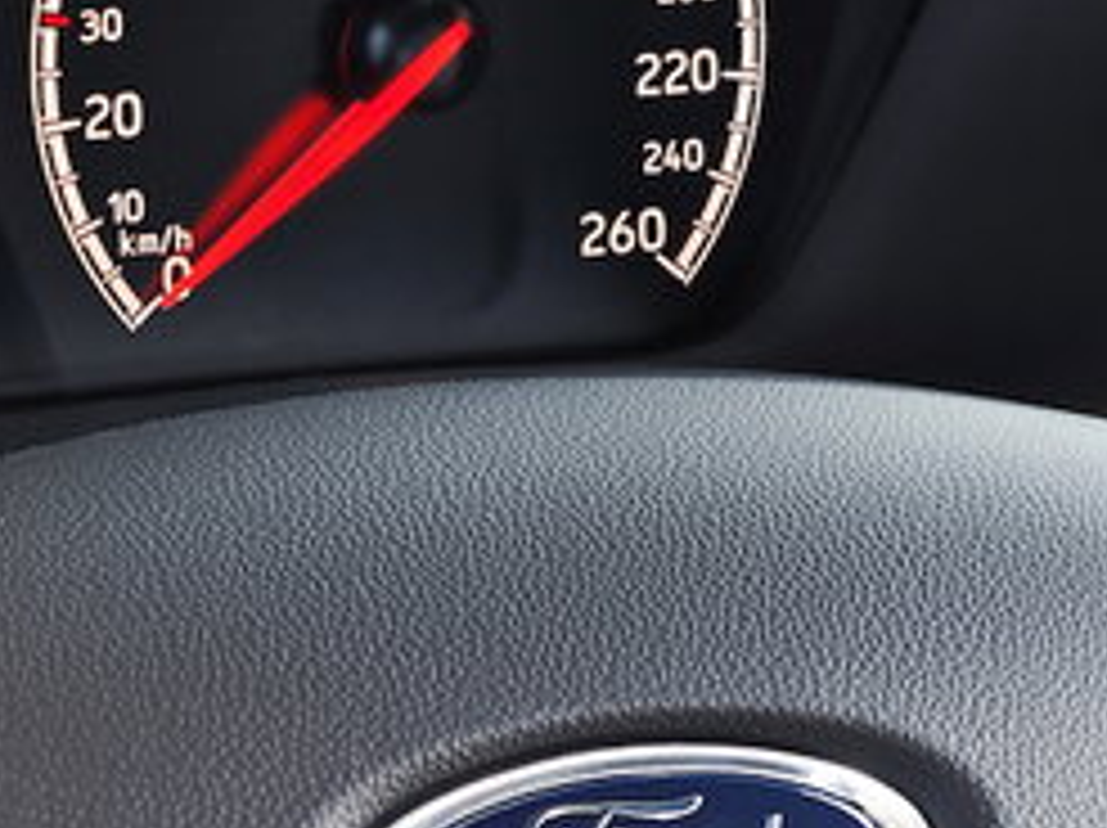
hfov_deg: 6.3
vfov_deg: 4.7
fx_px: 10000
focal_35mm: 313
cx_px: 684
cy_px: 979
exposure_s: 2
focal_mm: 50
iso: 100
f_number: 8
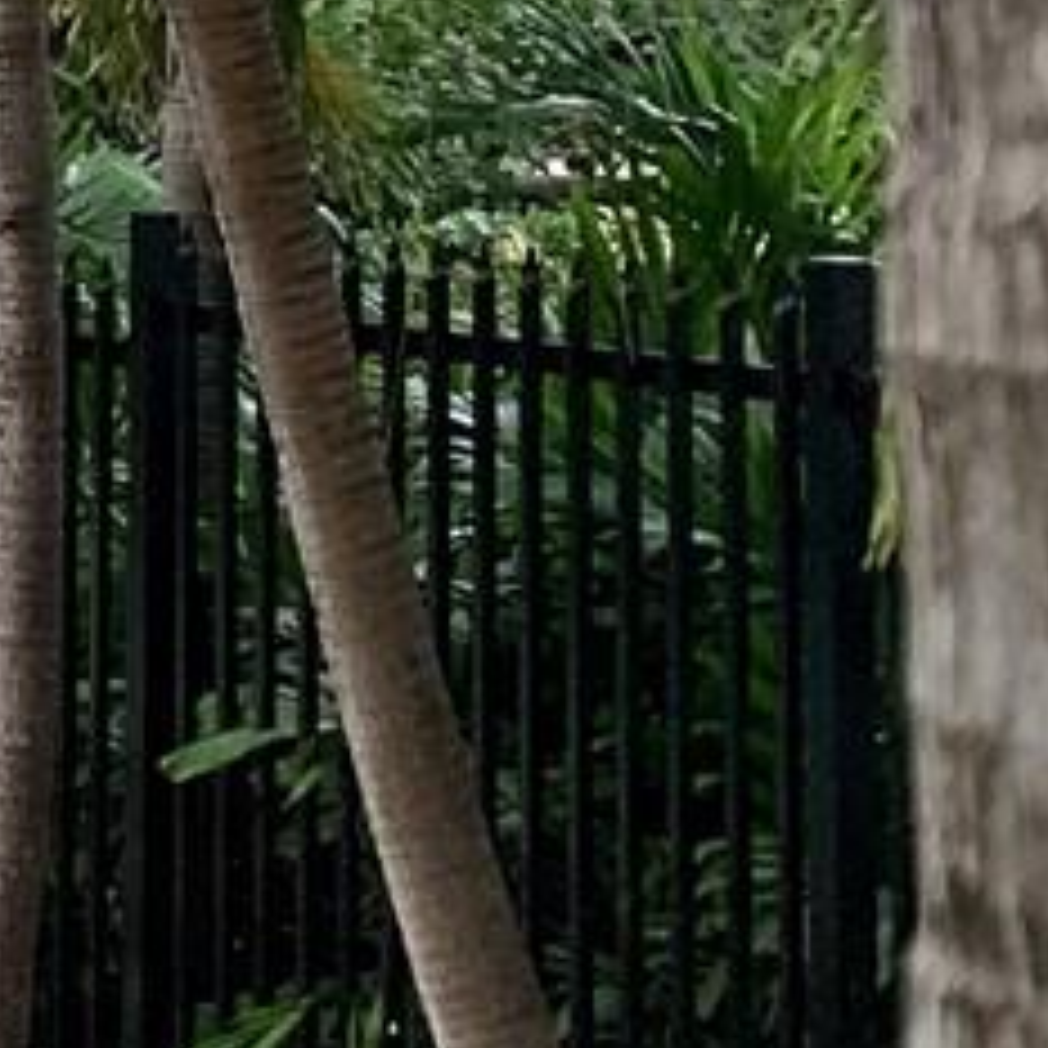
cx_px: -2285
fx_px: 5412
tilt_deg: +4.2
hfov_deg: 8.7
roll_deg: -2.3
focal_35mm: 158
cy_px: -400
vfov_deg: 10.8
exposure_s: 1/96
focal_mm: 4.25
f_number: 1.8
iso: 100
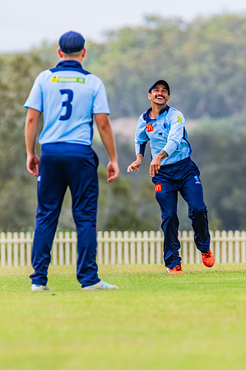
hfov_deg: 1.4
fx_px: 10289
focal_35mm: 1002
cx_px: 197
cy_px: 206
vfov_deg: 2.1
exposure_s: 1/1250
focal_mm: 600
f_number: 9
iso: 800
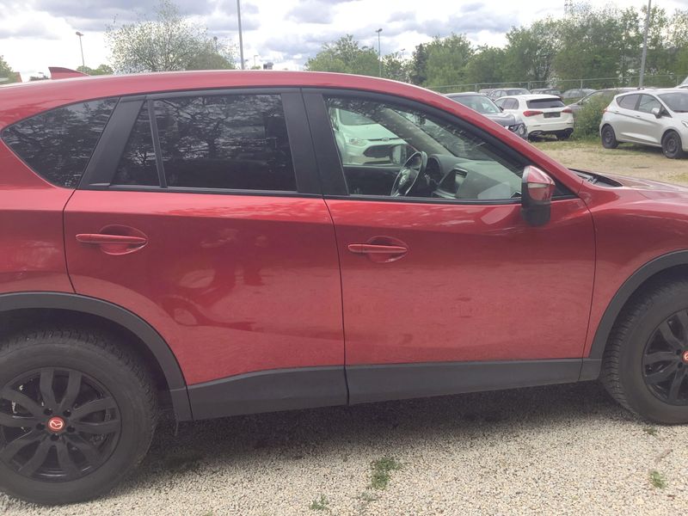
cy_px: 258
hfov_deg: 58.4
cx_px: 344
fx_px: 616
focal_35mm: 31
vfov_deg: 45.4
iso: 25
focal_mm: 3.3
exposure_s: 1/163
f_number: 2.4
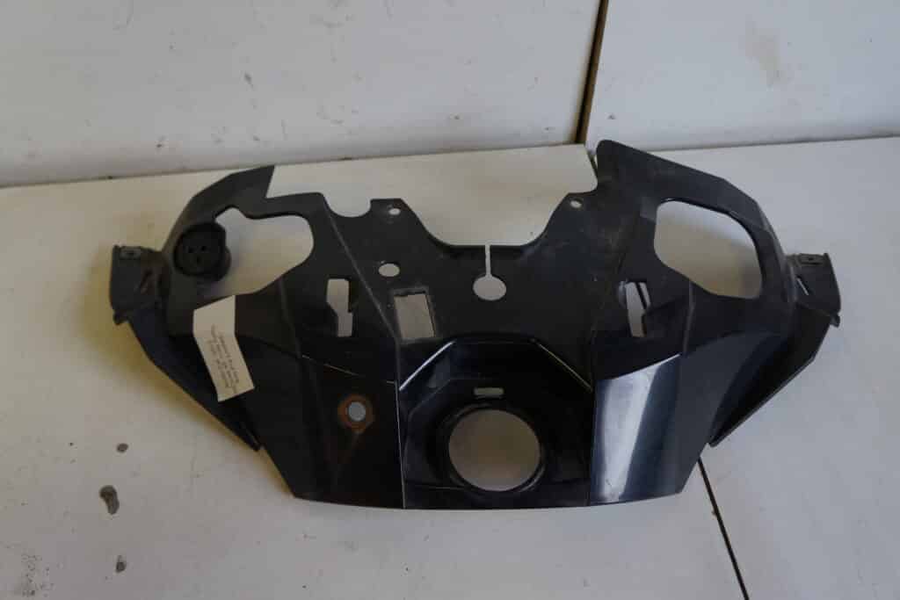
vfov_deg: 43.6
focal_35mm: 30
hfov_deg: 61.9
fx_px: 750
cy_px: 300
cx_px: 450
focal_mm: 20
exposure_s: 1/60
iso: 640
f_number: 4
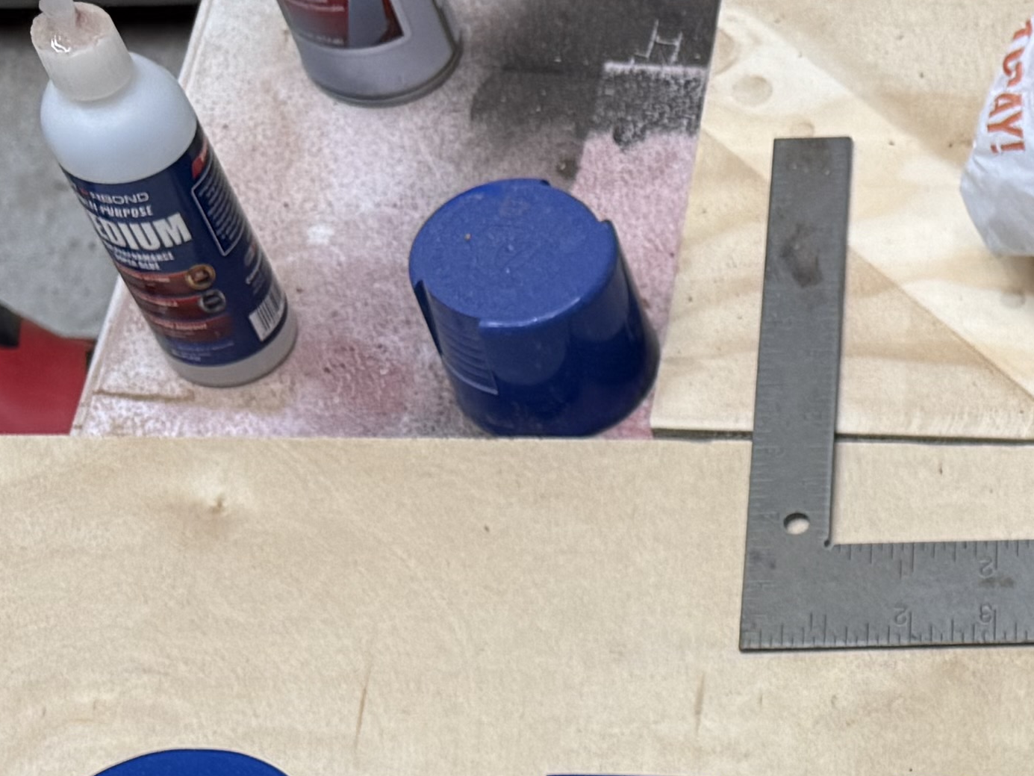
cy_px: 1343
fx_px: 2957
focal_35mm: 99
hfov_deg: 17.7
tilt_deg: -64.2
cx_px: 1580
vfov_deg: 13.6
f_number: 1.78
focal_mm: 6.76
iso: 80
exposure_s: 1/120
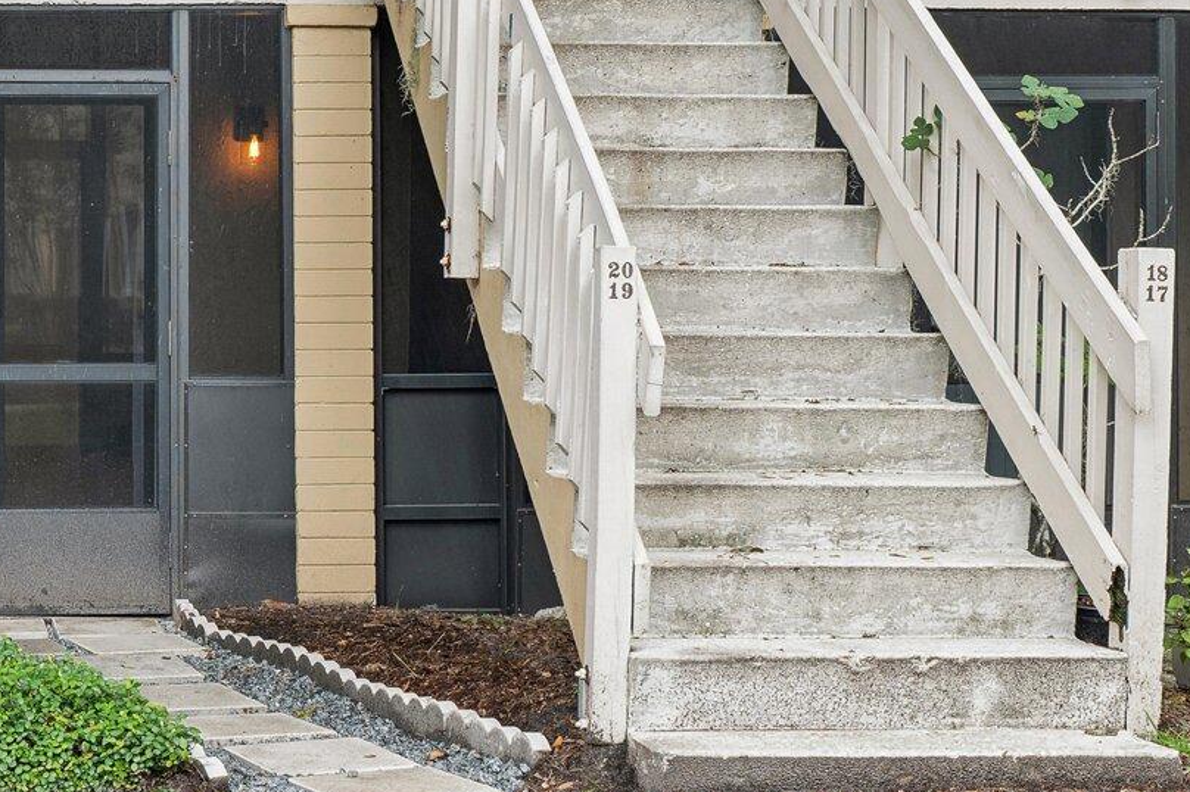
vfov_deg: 19.1
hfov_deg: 26.9
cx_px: 9
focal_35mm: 71
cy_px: 239
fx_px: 2346
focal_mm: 28
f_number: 8
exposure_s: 1/50
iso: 400
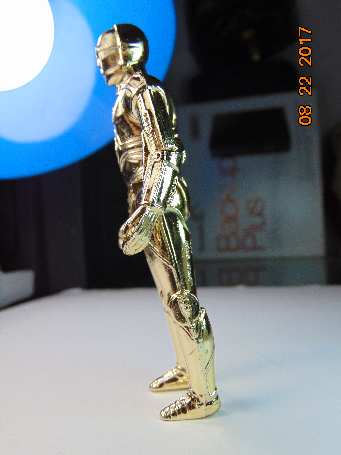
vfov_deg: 60.0
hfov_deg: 46.8
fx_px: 394
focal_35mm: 30
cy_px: 228
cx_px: 170
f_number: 3.1
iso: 80
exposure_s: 1/400
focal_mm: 5.4
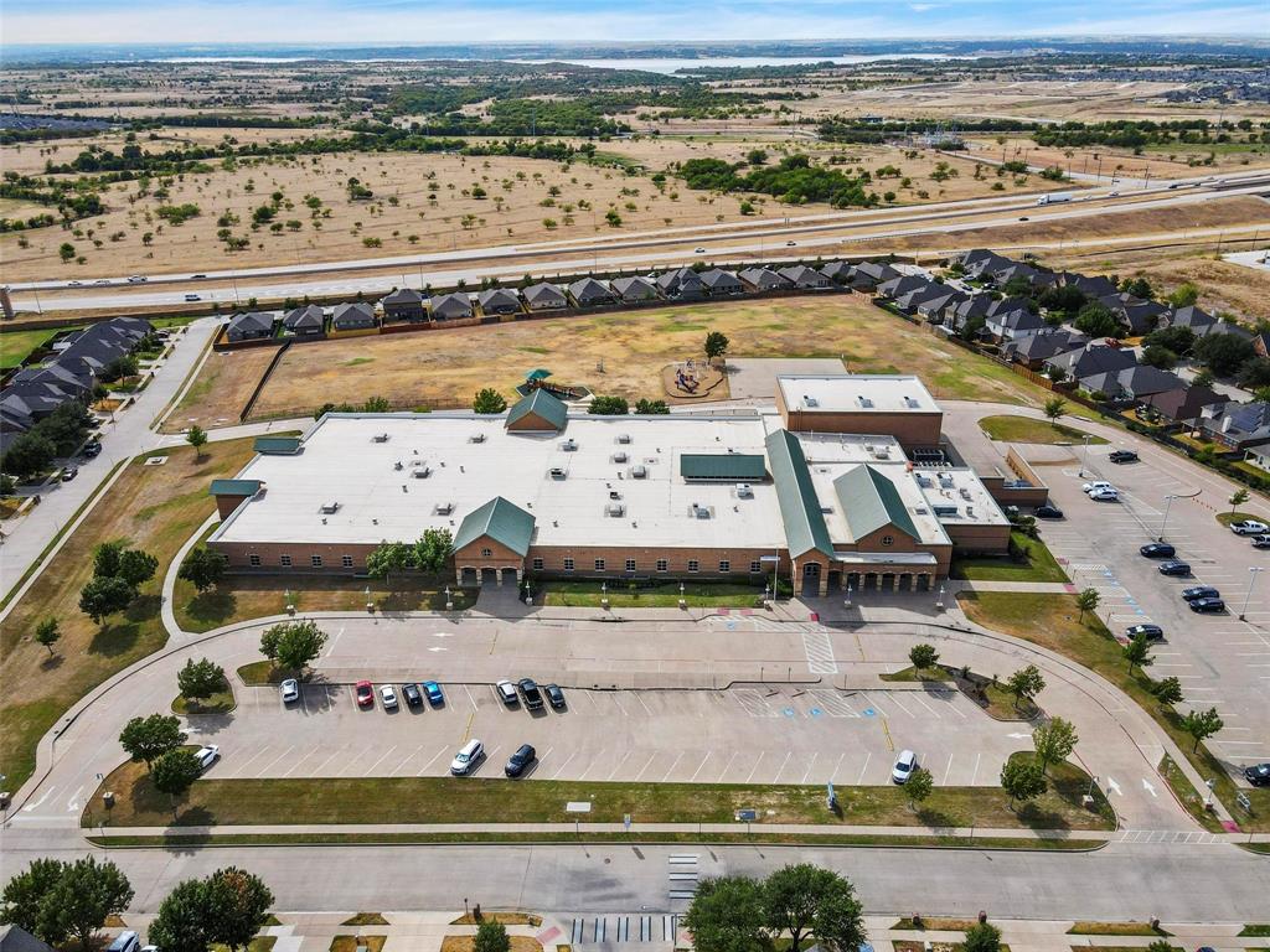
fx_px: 881
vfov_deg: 56.8
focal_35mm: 24
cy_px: 476
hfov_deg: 71.6
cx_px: 635
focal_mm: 4.5
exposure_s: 1/730
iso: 100
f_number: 2.8
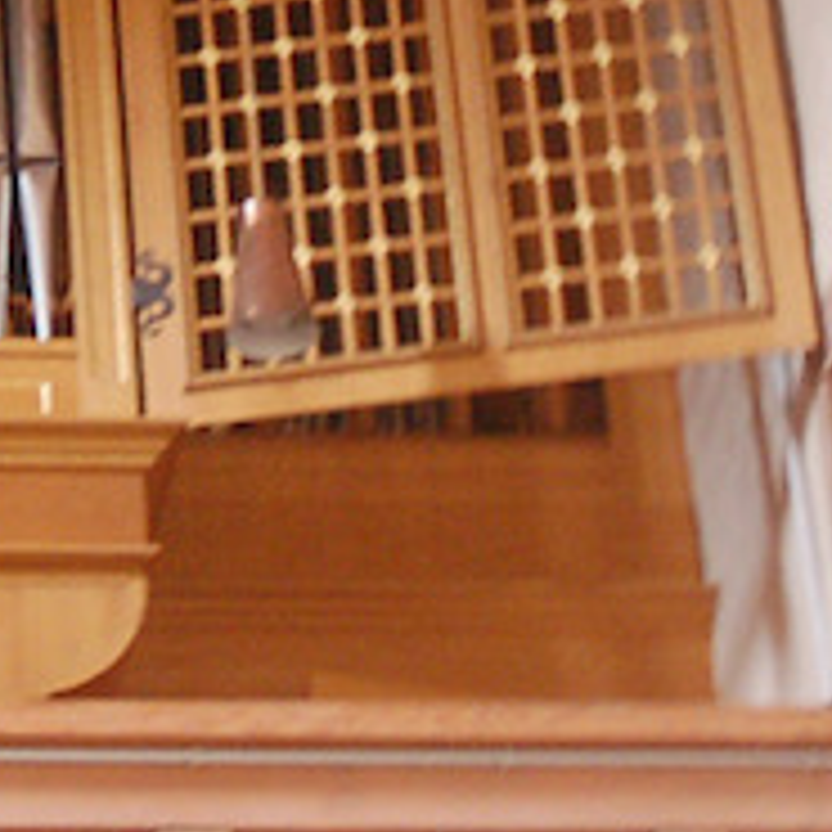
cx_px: -355
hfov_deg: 9.7
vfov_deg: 9.9
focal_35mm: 176
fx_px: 4795
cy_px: 40
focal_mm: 25
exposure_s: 1/3
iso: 1600
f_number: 3.8
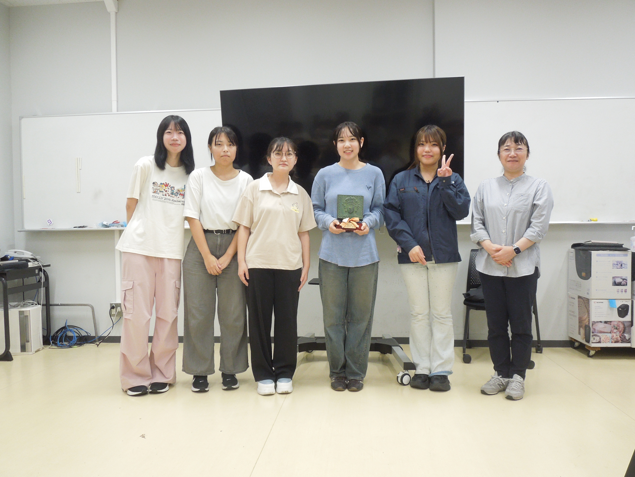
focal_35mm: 28
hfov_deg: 63.4
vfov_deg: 49.7
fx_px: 514
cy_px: 238
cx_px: 318
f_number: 3.5
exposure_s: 1/30
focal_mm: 5
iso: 320
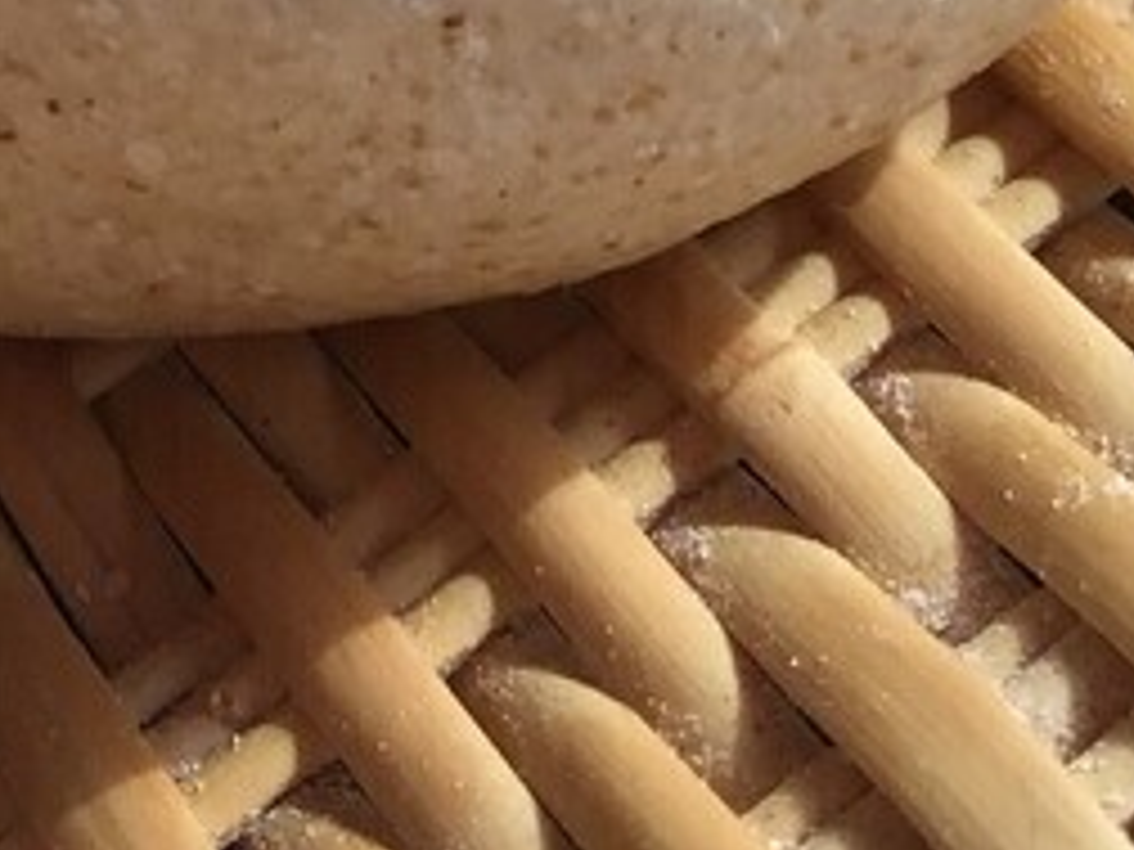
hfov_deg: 16.6
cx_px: 270
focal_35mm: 118
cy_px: -693
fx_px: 3866
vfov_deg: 11.6
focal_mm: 3.3
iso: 40
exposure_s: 1/120
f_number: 2.4
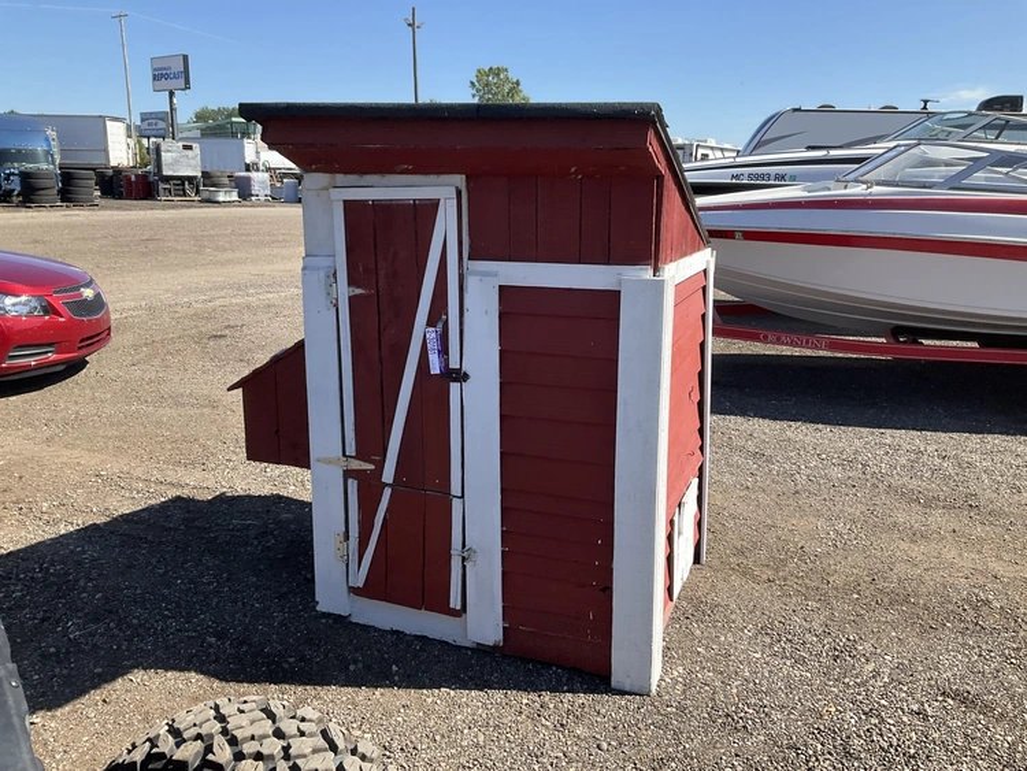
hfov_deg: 61.6
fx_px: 861
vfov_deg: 48.3
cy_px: 386
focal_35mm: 29
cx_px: 514
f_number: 1.8
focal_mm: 3
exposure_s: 1/1055
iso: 25
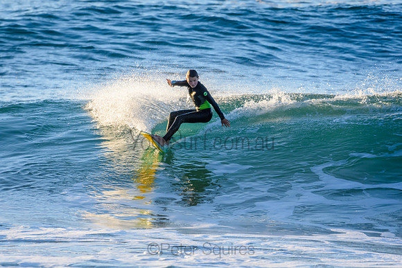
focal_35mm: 750
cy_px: 134
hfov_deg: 2.7
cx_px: 201
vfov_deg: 1.8
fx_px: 8377
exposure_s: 1/1600
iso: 640
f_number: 5.6
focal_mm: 500
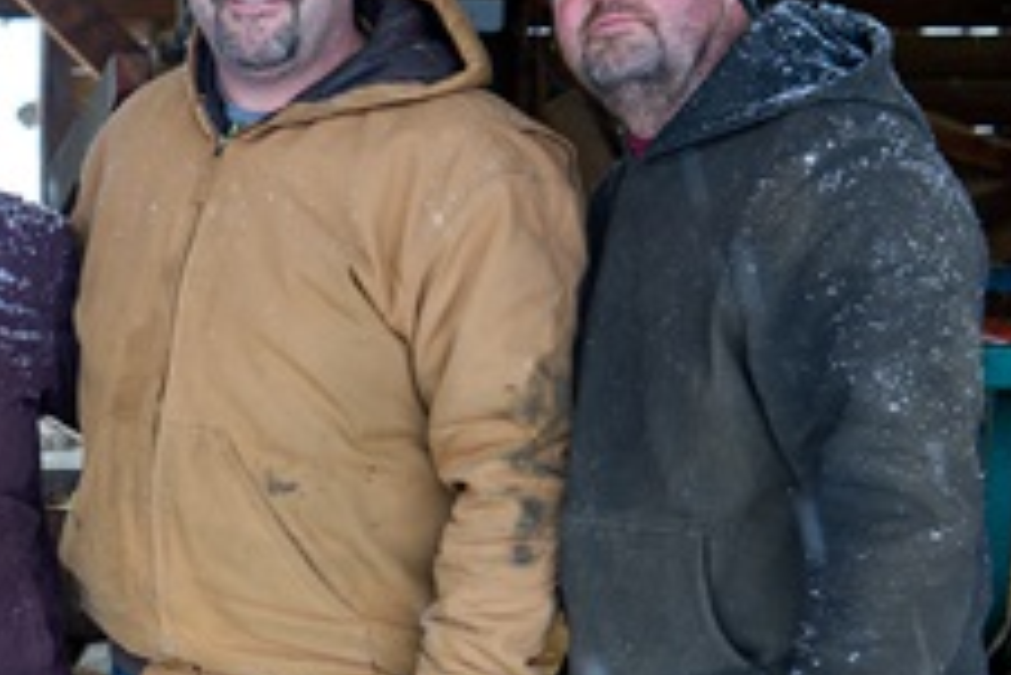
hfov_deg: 21.0
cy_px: 487
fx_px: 2613
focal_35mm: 93
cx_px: -54
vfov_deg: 14.7
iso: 200
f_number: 4
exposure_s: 1/60
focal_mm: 35
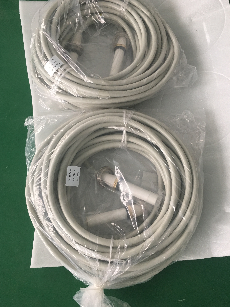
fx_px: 266
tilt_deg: -73.5
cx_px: 113
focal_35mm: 30
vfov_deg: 60.0
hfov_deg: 46.8
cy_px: 151
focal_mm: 4.15
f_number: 2.2
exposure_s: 1/33
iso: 50
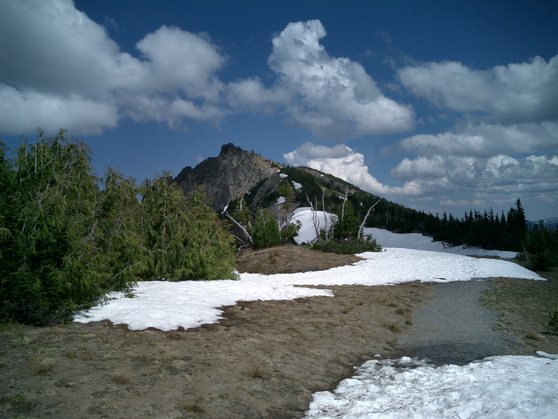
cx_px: 279
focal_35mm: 35
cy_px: 210
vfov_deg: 40.7
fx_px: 564
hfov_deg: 52.6
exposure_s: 1/2500
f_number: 4.2
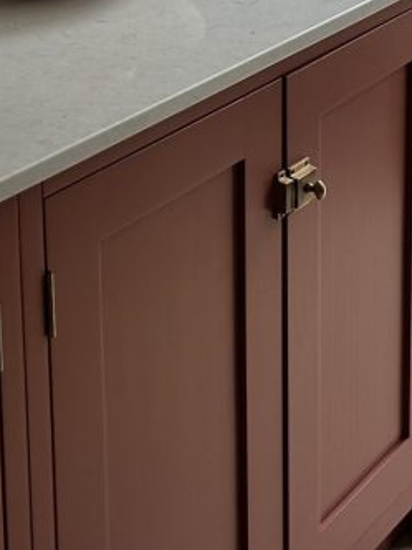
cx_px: 536
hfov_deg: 15.0
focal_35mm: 94
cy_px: -144
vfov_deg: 19.4
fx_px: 1492
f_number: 1.5
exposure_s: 1/150
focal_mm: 5.7
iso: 32
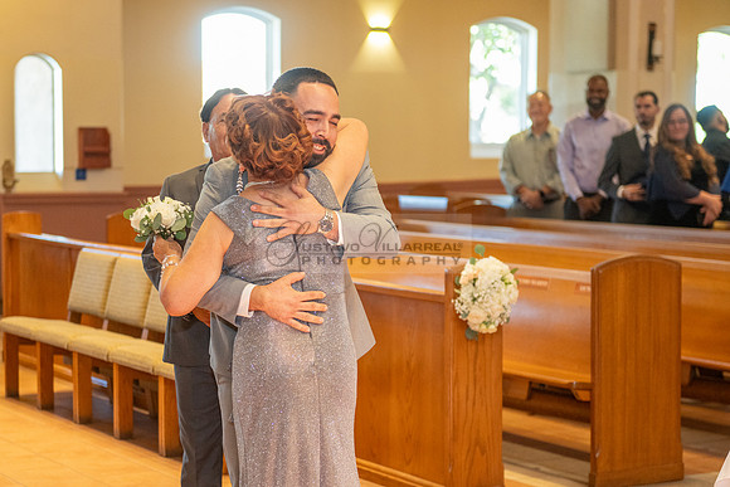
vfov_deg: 15.5
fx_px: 1784
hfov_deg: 23.1
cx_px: 271
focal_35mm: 88
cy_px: 306
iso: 1600
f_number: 2.8
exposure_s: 1/160
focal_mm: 70
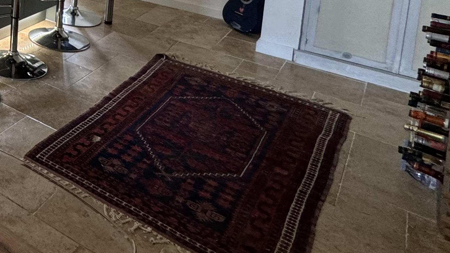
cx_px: -117
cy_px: -106
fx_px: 489
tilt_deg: -6.8
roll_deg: -0.7
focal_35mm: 41
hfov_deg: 35.8
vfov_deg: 24.1
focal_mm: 2.22
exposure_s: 1/99
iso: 160
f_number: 2.2
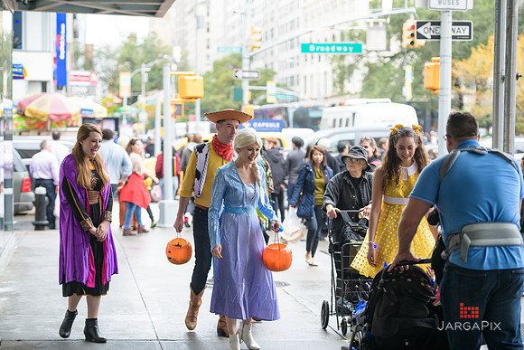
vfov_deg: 14.9
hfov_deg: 22.1
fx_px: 1339
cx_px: 262
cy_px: 175
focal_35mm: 92
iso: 400
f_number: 3.2
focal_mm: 92
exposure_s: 1/250
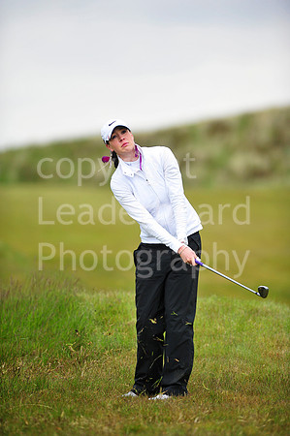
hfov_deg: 4.6
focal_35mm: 300
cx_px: 145
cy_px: 218
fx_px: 3633
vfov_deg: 6.9
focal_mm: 300
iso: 800
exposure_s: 1/3200
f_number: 4
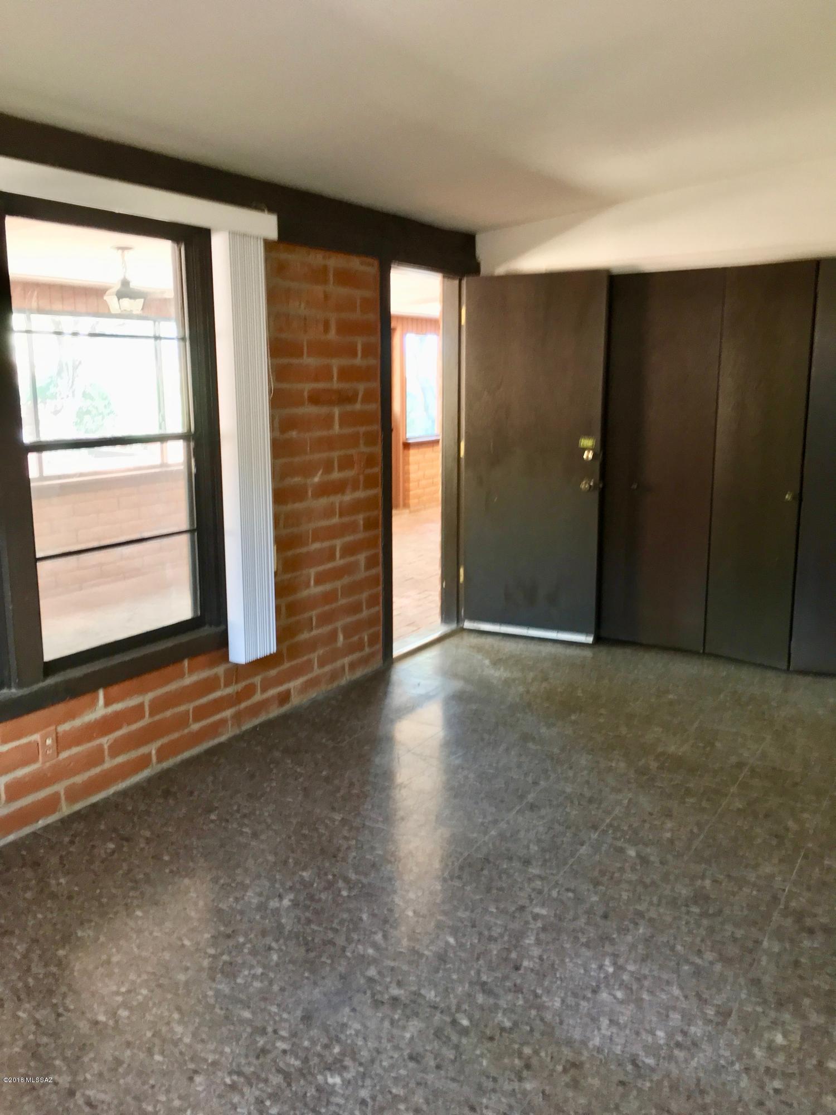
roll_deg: +0.2
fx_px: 934
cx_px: 418
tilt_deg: -10.8
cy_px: 558
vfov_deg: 61.7
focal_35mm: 29
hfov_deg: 48.2
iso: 200
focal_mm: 4.15
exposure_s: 1/30
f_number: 2.2
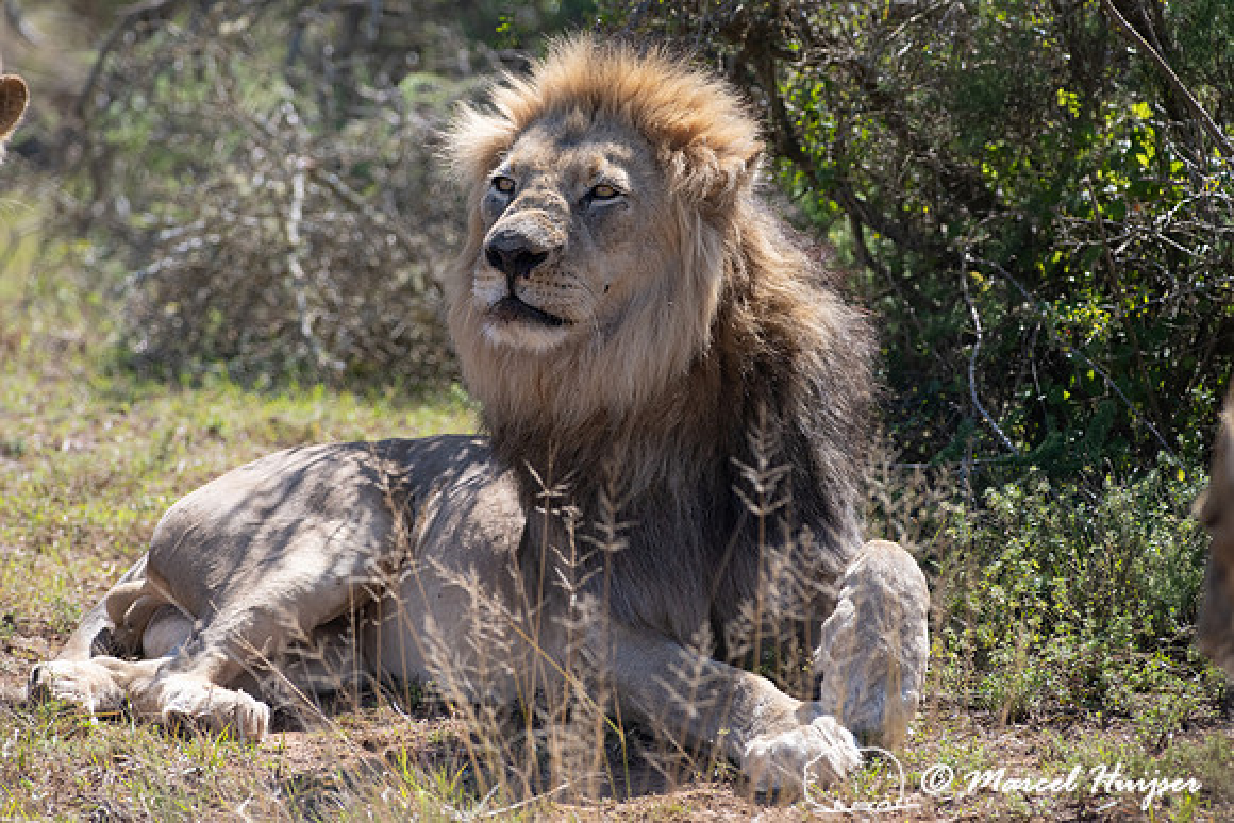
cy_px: 429
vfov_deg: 2.2
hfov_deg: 3.3
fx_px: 21450
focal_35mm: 626
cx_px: 591
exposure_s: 1/1600
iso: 800
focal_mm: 600
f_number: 8
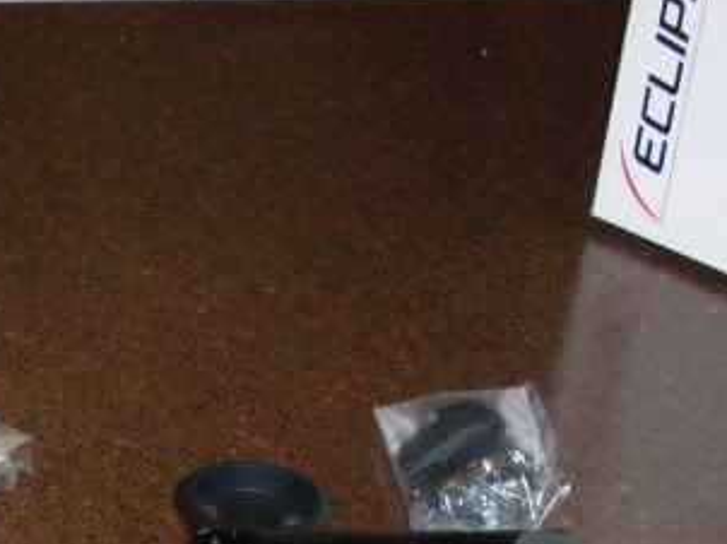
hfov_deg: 14.8
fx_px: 2707
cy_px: 871
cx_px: -149
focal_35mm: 129
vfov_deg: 10.9
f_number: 2.8
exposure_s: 1/45
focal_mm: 6.3
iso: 100
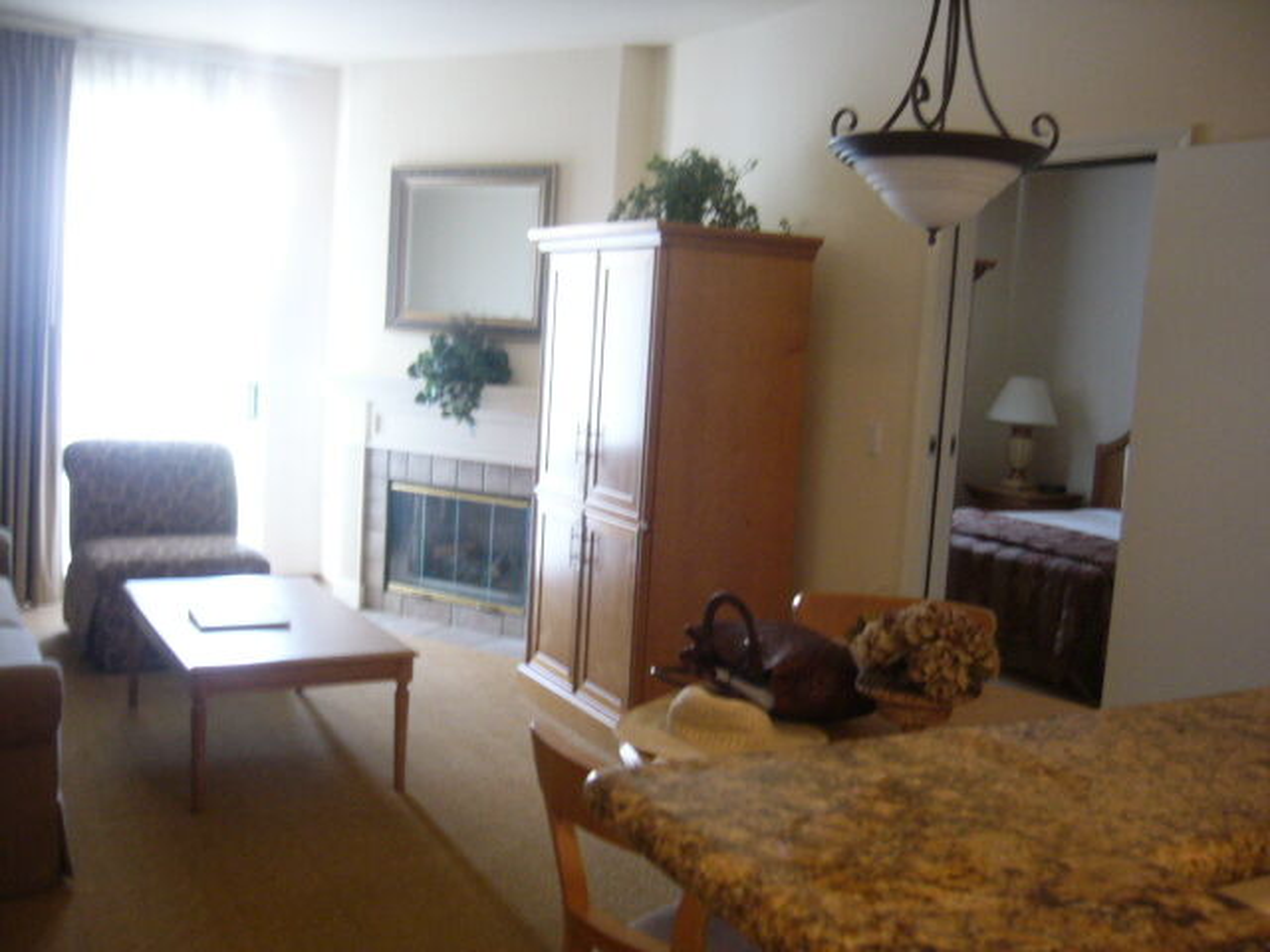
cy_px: 476
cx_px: 635
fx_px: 1284
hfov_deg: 52.6
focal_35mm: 35
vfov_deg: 40.7
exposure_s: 1/10
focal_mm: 5.8
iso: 200
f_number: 2.8
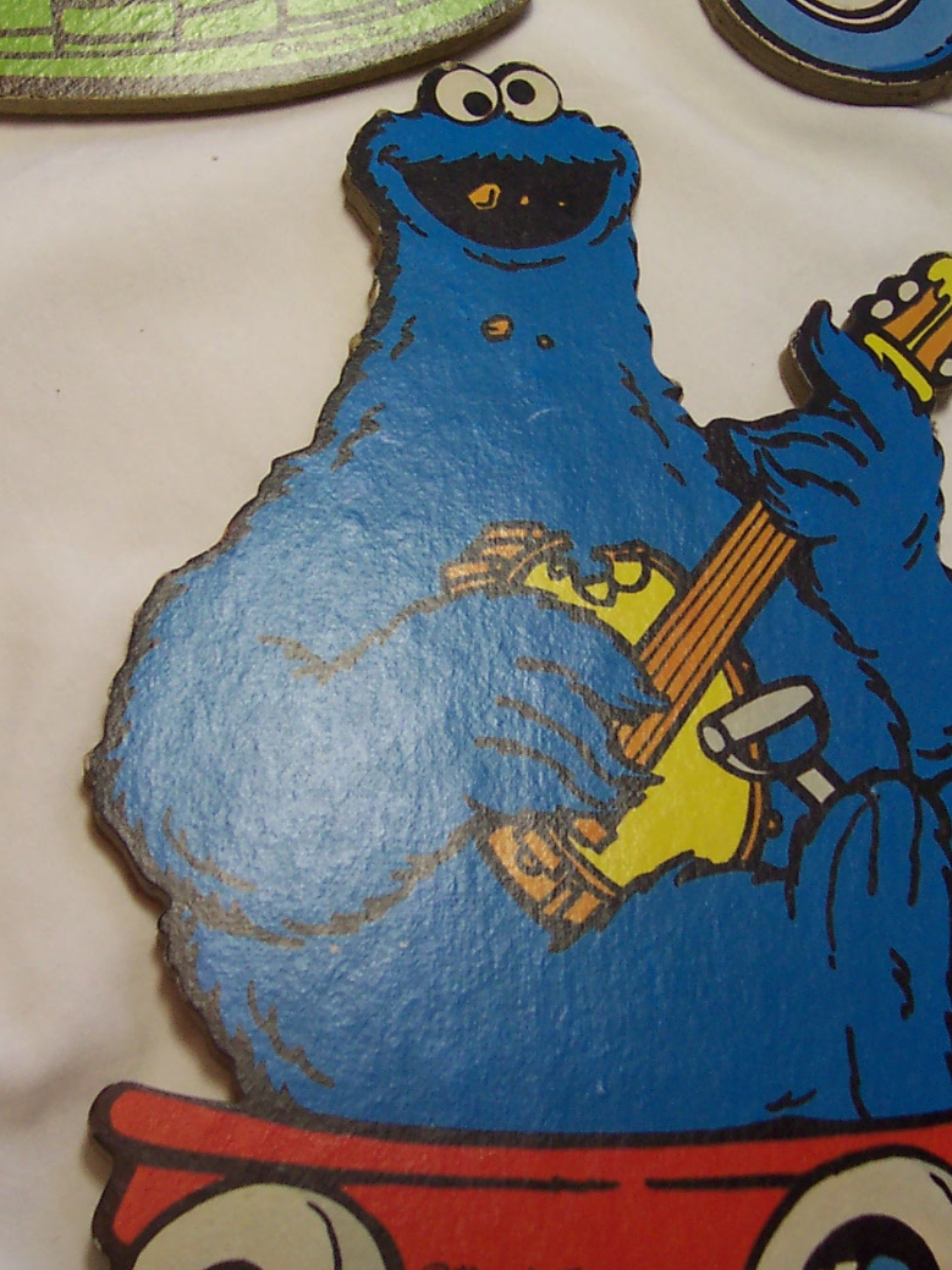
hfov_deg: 24.8
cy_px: 669
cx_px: 512
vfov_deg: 32.7
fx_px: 2164
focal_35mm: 59
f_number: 2.8
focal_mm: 5.6
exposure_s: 1/45
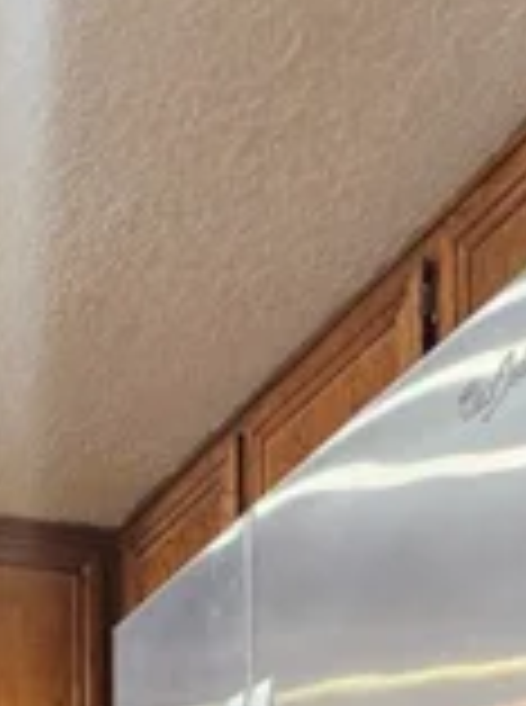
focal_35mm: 62
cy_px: 1102
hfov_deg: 22.5
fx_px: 1261
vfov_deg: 23.7
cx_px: -20
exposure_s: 1/30
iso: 500
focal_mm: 2.2
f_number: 2.2
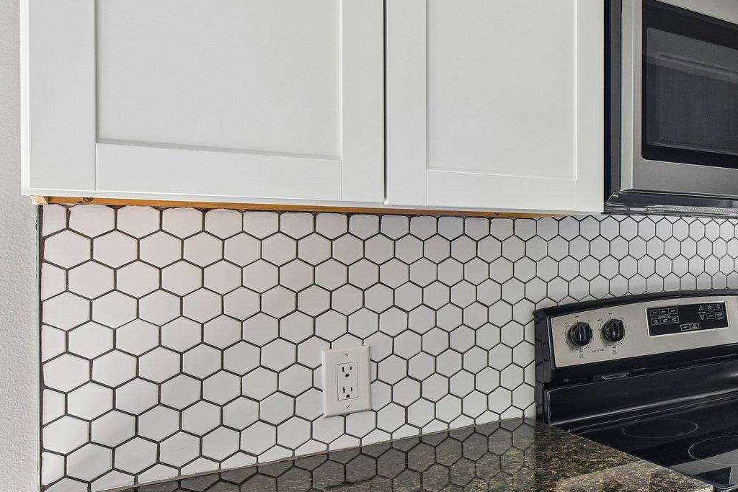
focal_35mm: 36
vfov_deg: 36.9
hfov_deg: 45.1
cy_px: 260
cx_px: 735
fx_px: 738
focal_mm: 18
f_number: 8
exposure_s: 1/20
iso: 160
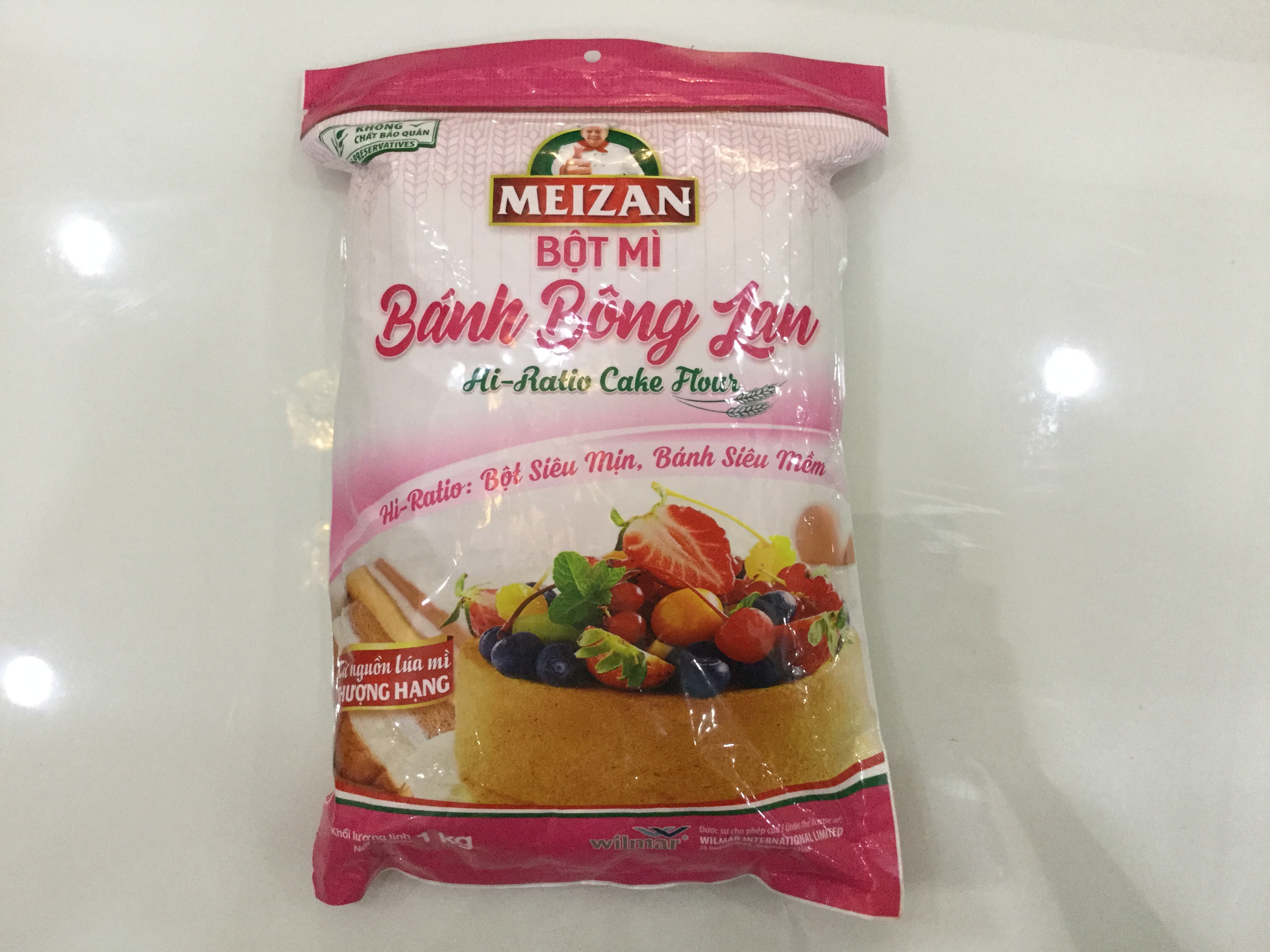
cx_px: 635
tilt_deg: -87.5
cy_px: 476
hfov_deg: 58.4
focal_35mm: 31
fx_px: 1137
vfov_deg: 45.4
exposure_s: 1/33
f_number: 2.4
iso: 200
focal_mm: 3.3
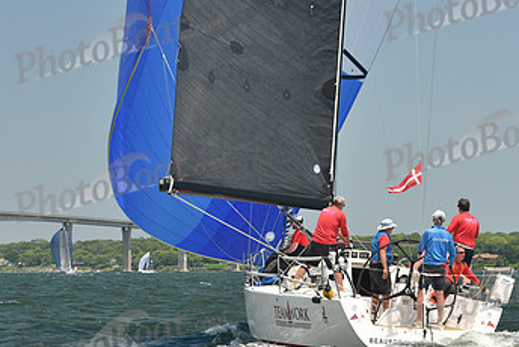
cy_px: 241
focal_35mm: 118
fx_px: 1703
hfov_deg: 17.3
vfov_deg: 11.6
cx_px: 306
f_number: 5
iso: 250
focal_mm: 70
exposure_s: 1/640
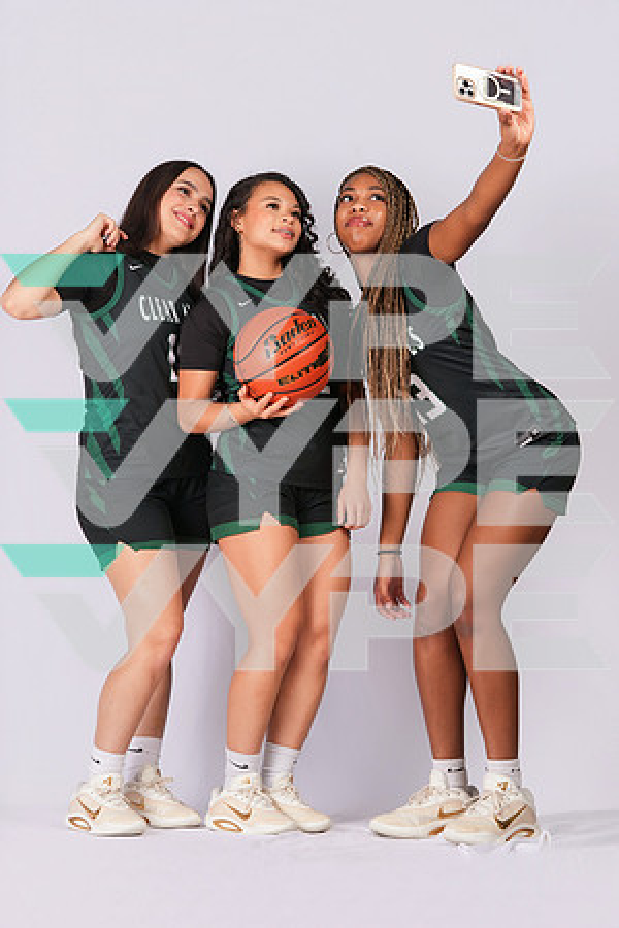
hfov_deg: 15.7
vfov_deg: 23.4
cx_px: 310
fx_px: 2244
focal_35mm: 87
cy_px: 464
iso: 400
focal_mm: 87
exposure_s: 1/200
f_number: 11
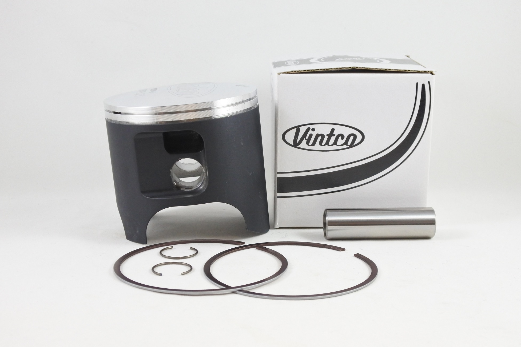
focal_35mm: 48
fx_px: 695
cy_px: 174
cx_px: 260
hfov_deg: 41.1
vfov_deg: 28.1
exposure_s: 1/125
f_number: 4.5
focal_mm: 18
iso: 720
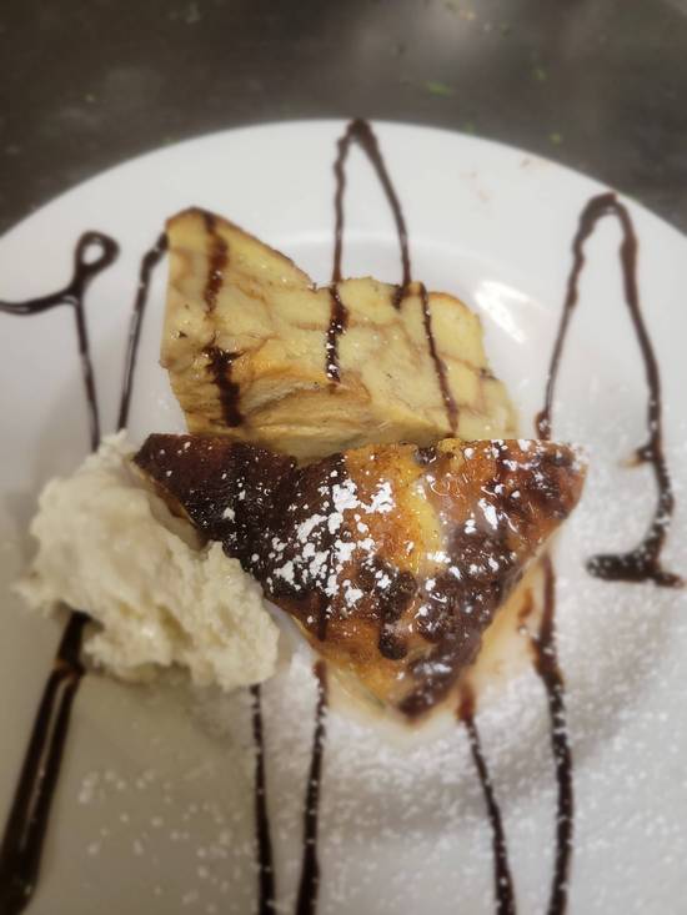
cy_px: 458
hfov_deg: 53.1
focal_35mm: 26
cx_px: 344
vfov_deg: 67.3
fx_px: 688
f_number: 1.8
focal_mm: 5.4
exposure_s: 1/60
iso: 200
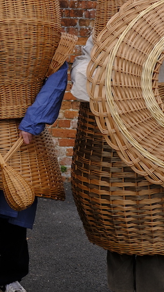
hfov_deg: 12.0
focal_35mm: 96
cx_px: -87
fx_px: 743
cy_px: 87
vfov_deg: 22.1
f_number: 3.6
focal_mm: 21.4
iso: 125
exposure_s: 1/250
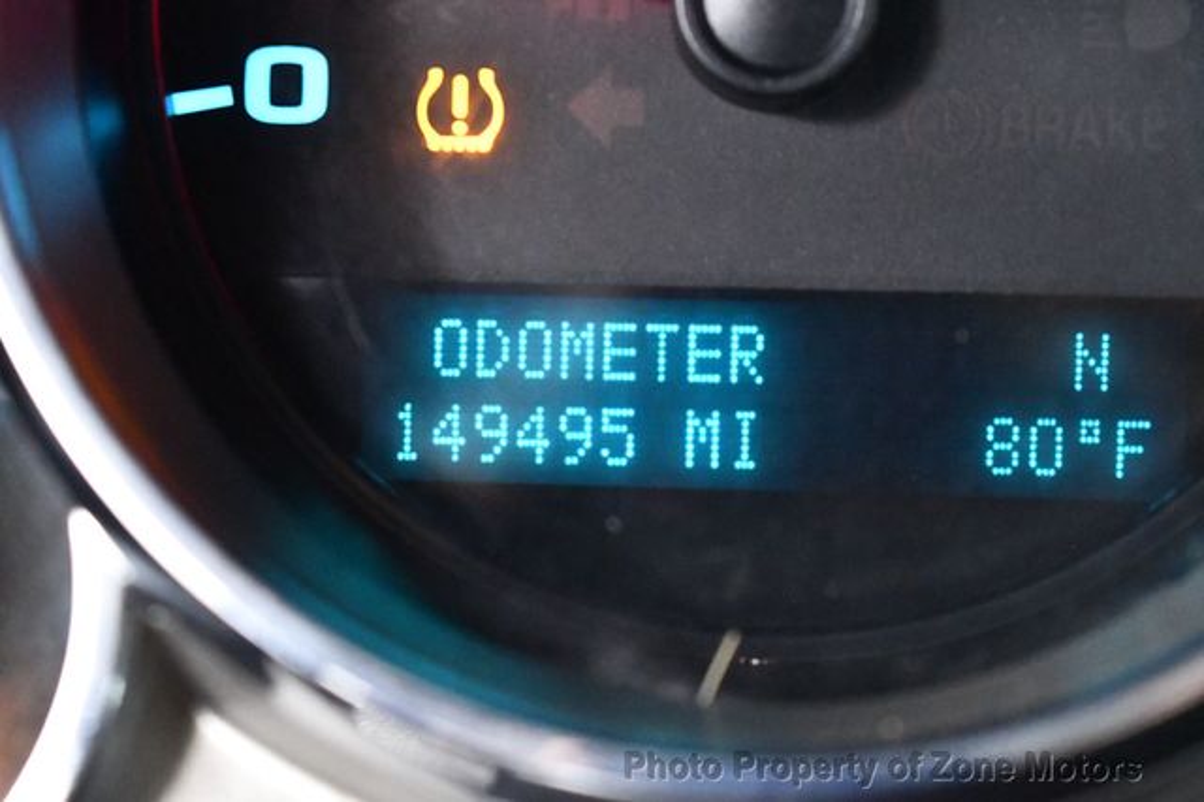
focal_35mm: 82
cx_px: 602
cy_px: 401
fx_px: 2741
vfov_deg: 16.6
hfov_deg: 24.8
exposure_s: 1/50
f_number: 5.6
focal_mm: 55
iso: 12800
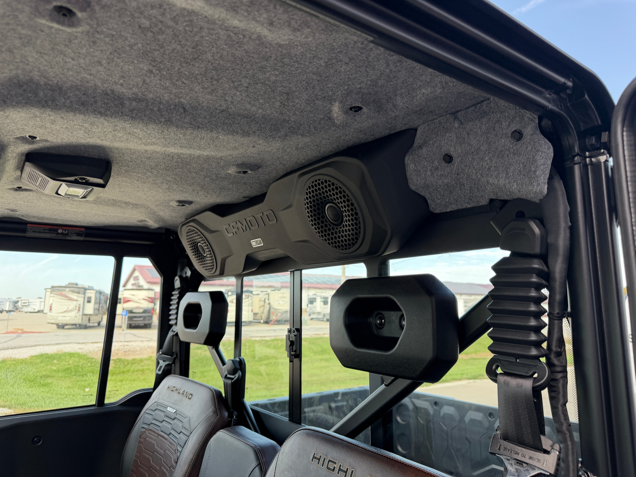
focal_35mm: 24
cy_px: 238
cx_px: 318
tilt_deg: +9.2
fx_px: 441
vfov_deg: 56.8
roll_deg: -0.9
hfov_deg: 71.6
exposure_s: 1/356
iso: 100
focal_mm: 6.76
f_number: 1.78
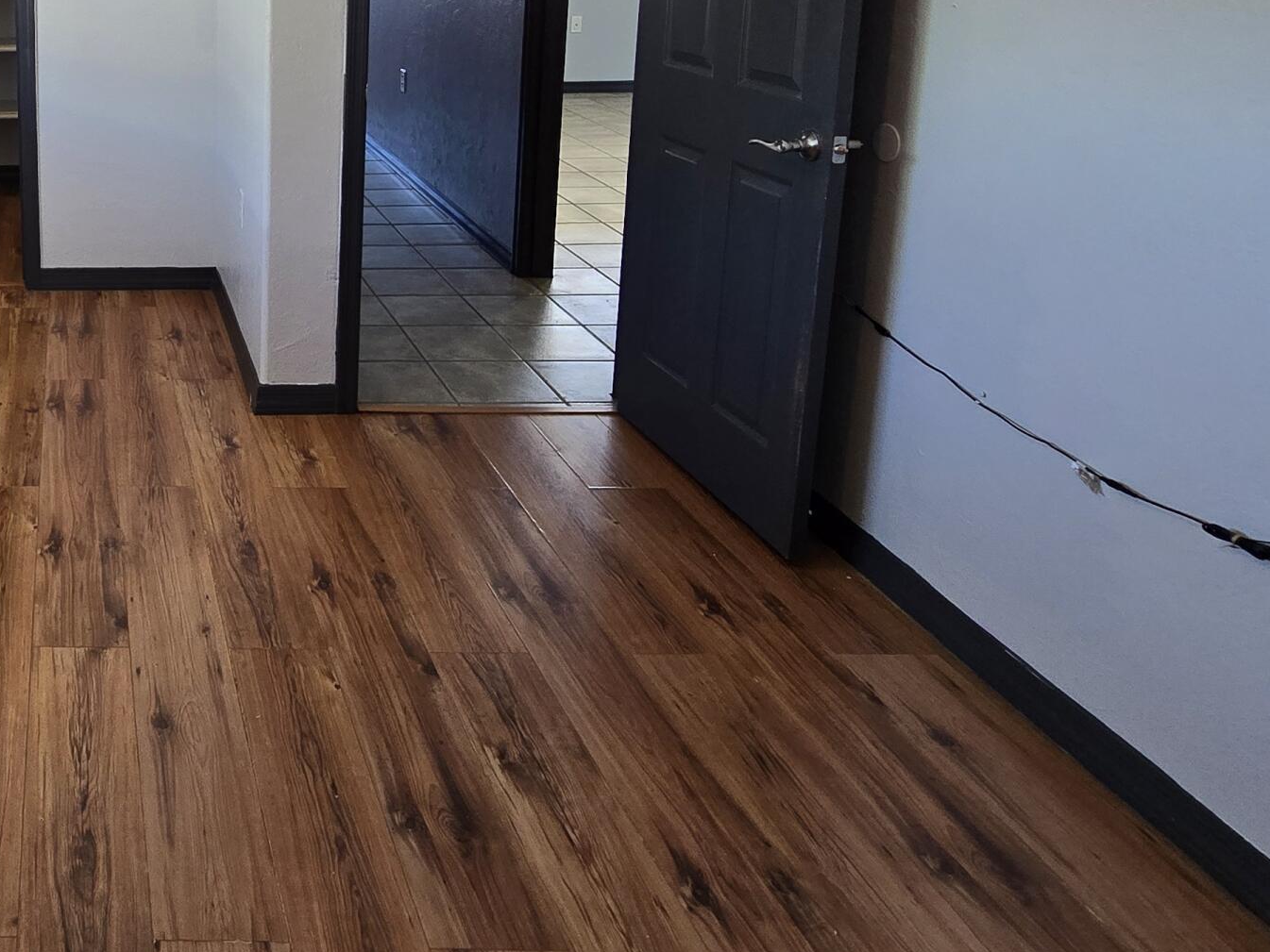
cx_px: 35
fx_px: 1064
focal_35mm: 29
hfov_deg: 51.1
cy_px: 92
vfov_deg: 43.9
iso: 125
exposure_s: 1/60
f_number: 2.2
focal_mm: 2.2
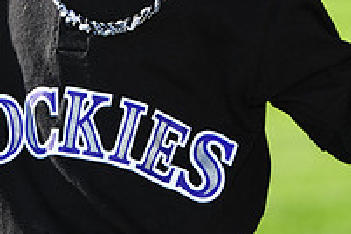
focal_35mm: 375
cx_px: 87
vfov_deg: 3.7
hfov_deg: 5.5
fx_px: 3656
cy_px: -87
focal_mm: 130
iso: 200
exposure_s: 1/640
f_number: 4.5
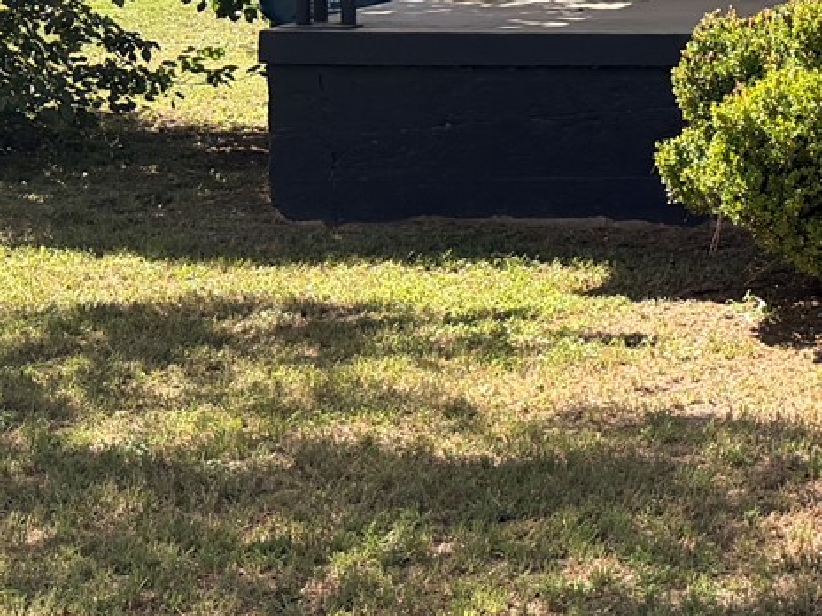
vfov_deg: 13.5
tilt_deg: -1.4
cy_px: -159
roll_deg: +0.1
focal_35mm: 106
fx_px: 2517
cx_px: 1297
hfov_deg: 16.6
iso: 100
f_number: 1.78
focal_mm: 6.76
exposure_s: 1/2703
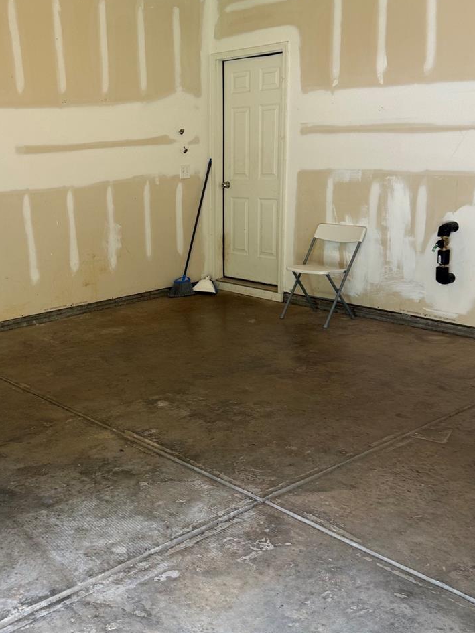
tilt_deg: -14.1
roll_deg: +2.5
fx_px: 713
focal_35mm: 39
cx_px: 115
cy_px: 335
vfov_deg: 47.8
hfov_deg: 35.9
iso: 100
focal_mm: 6.76
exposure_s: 1/121
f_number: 1.78
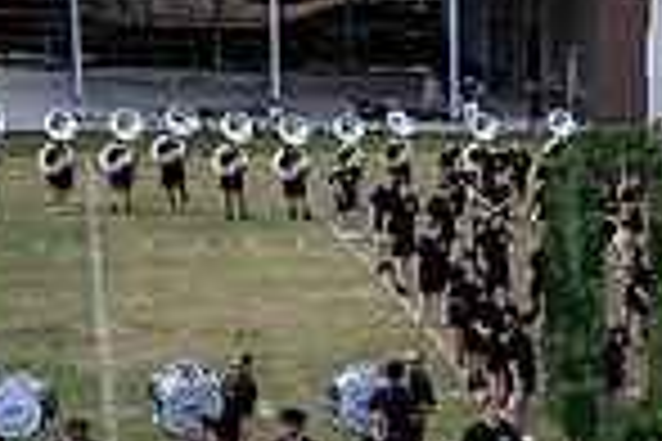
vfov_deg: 14.3
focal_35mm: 95
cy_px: 335
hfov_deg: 19.6
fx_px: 1747
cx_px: 883
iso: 125
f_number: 2.8
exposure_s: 1/1250
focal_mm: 24
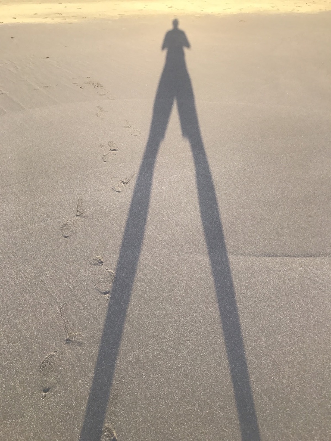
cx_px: 166
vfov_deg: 63.4
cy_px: 220
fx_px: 357
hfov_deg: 49.7
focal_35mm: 28
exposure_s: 1/120
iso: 32
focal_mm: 3.99
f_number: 1.8
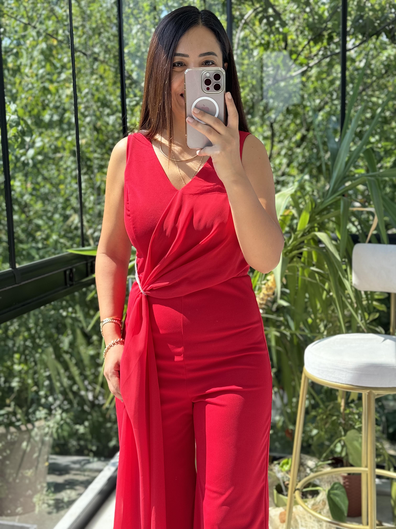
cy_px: 264
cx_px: 198
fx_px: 732
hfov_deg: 30.3
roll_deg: +2.1
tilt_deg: -19.4
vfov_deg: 39.7
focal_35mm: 48
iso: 64
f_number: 1.78
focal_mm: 6.76
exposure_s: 1/256
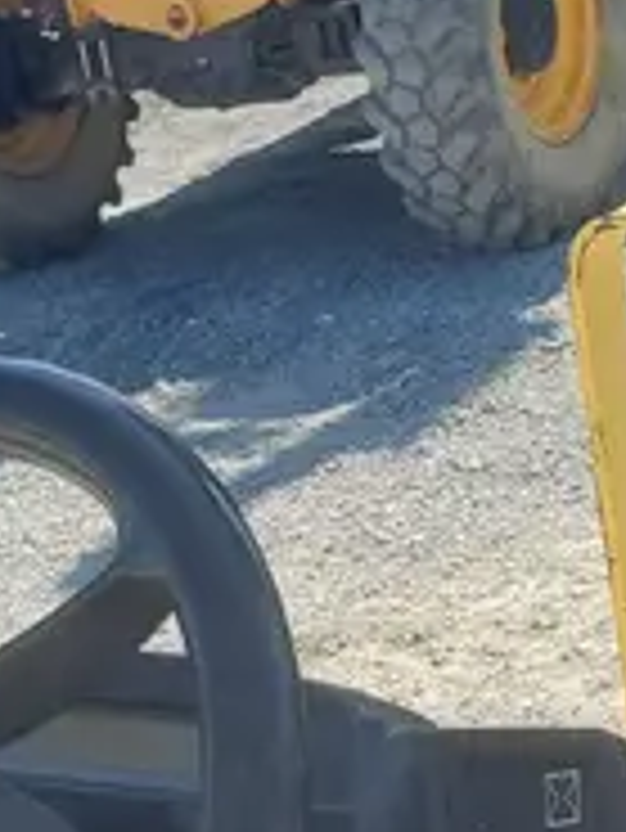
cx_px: 504
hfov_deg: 14.3
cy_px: 789
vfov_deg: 18.7
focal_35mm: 103
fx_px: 2481
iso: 50
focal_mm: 4.3
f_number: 2.4
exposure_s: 1/783
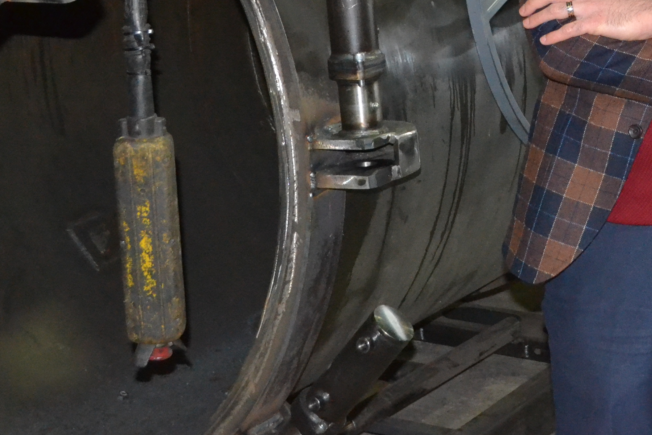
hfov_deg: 21.8
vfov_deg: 14.8
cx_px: 613
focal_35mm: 91
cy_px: -6
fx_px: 1648
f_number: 4.2
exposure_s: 1/60
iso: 3200
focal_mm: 26
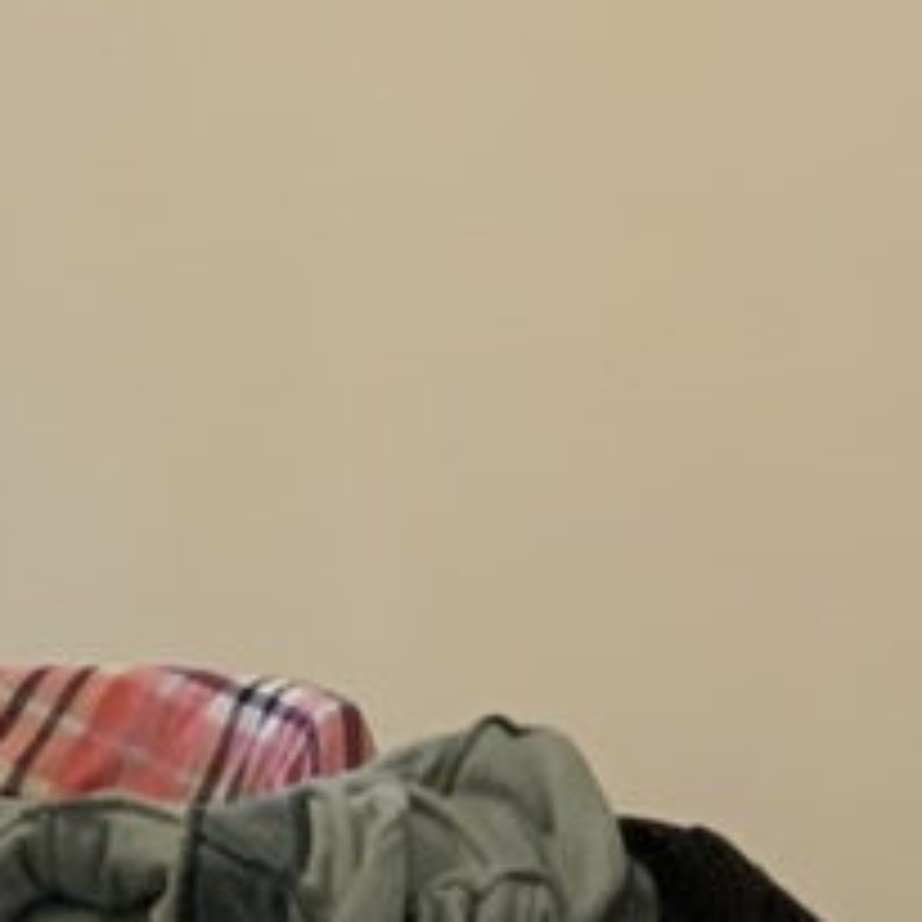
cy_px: 980
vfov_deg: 9.6
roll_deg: +2.0
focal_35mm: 180
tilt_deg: -7.1
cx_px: -1340
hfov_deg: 8.8
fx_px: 5424
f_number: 1.8
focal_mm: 3
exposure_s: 1/60
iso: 200
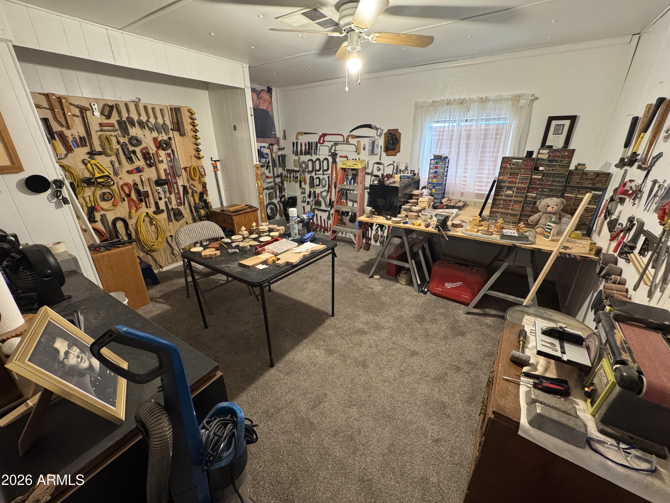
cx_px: 335
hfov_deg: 102.1
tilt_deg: -21.9
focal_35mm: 14
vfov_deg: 85.7
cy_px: 252
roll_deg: -0.4
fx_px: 271
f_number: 2.2
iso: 400
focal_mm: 2.22
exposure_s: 1/60
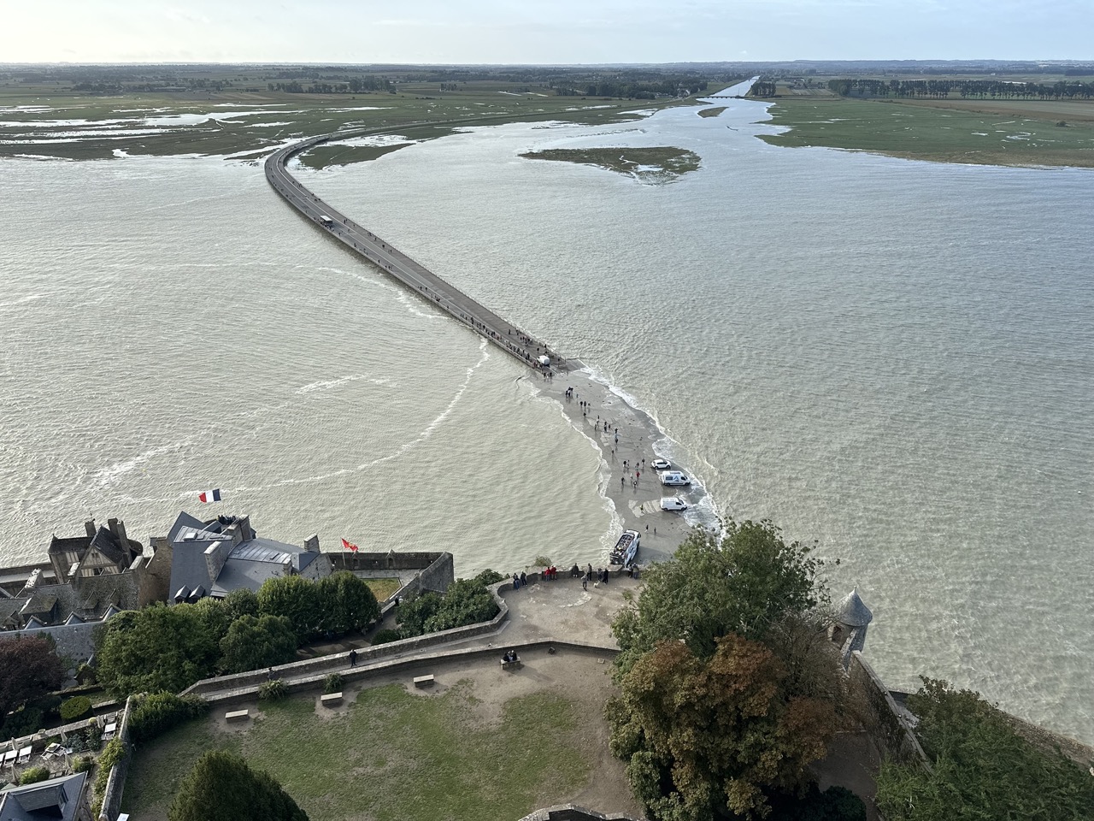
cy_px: 410
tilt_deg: -23.7
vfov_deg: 56.8
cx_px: 547
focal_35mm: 24
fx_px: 758
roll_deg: +0.9
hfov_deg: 71.6
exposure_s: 1/2410
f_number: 1.78
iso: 80
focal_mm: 6.86
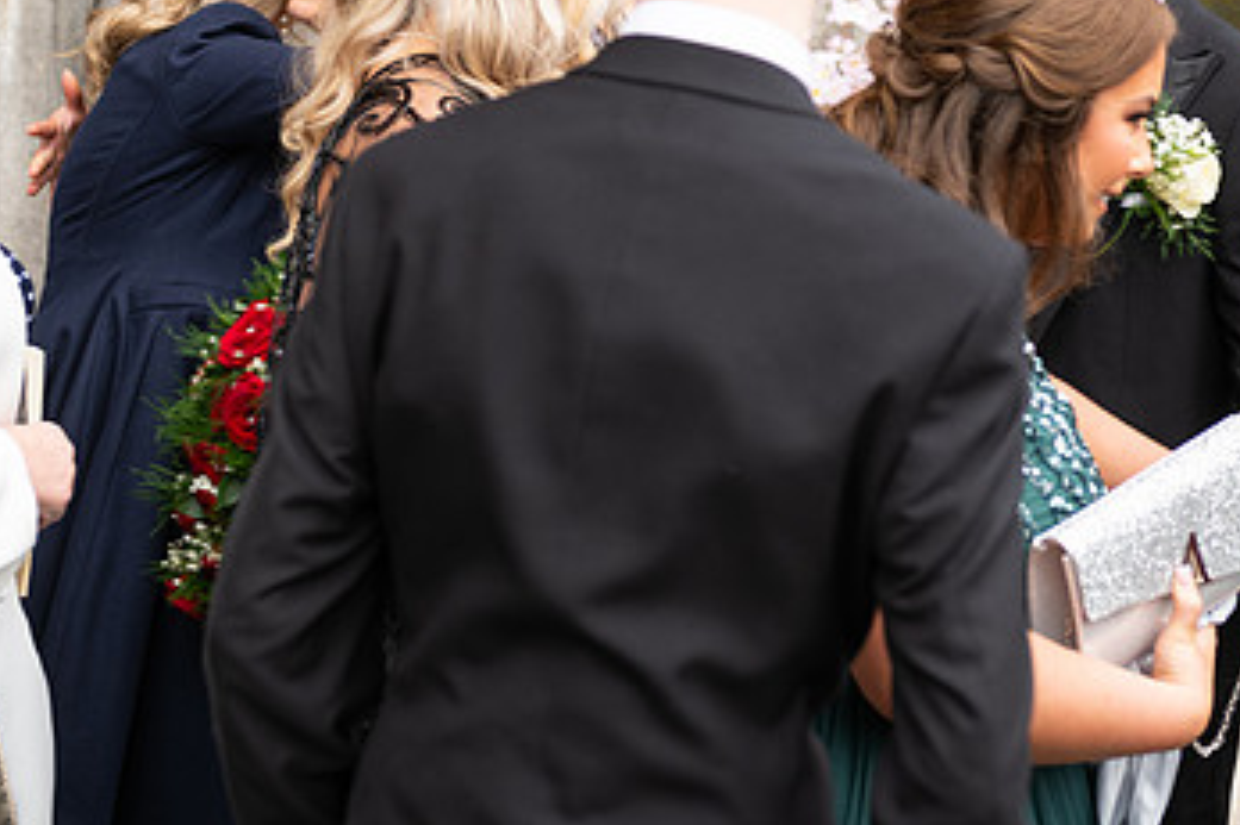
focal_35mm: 87
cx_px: 615
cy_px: 177
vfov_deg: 15.6
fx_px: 2995
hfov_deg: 23.4
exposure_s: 1/160
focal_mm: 52
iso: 125
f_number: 3.5
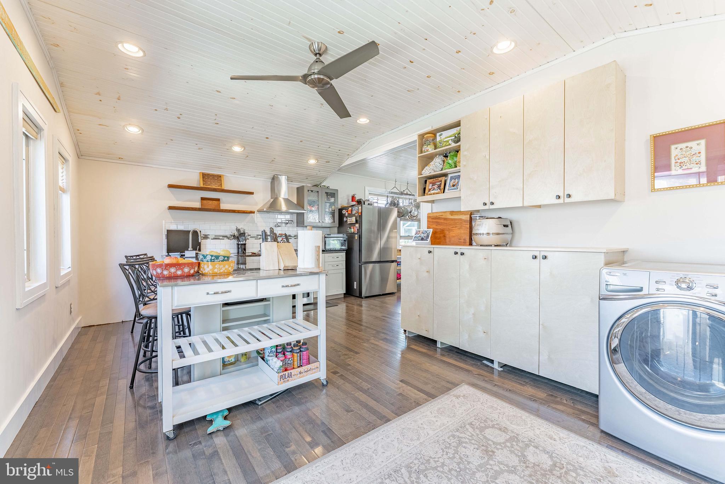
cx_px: 362
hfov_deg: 104.3
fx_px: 282
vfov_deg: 81.2
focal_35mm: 14
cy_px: 242
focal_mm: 14
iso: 320
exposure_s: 1/160
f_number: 7.1
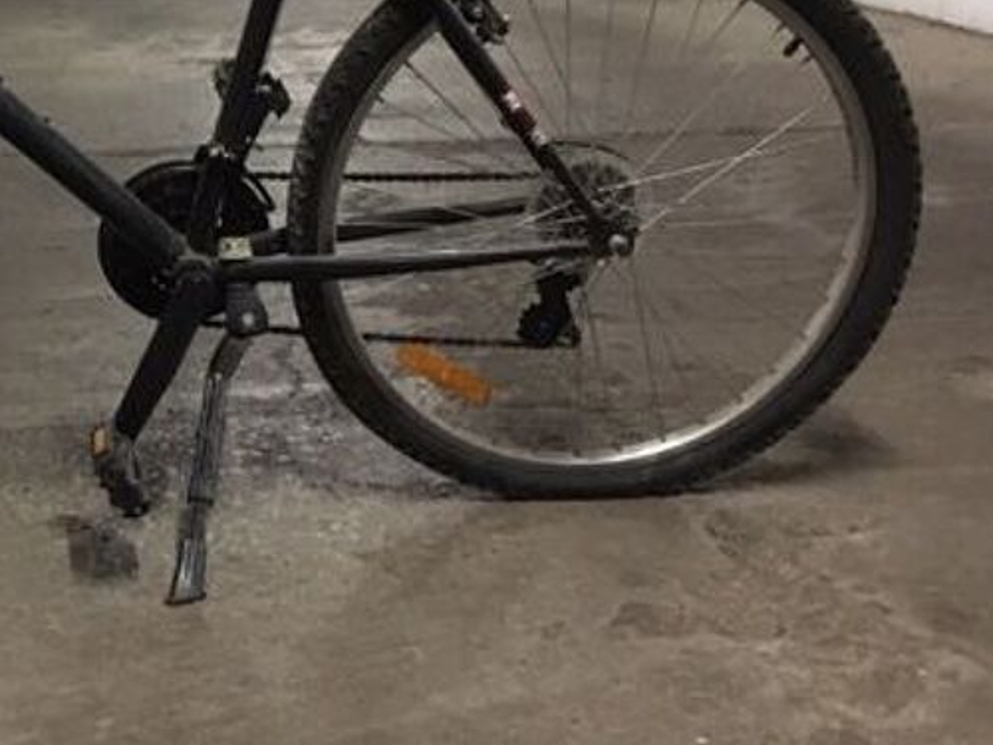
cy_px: 107
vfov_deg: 24.7
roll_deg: +0.7
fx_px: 1664
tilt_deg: -8.9
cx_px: 119
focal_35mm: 58
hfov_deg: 31.8
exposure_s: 1/17
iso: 320
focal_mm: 4.15
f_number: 2.2
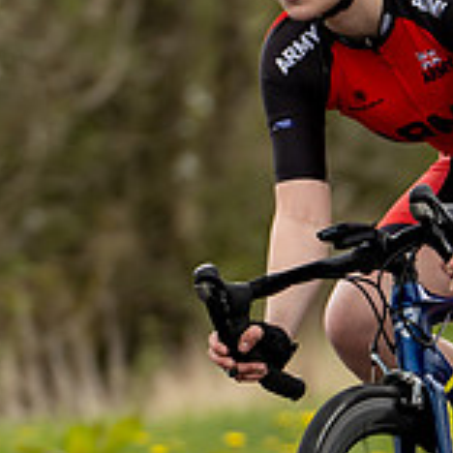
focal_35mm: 561
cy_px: 59
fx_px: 8306
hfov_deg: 3.1
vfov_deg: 3.1
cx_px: 478
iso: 200
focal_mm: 130
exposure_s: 1/640
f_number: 3.5
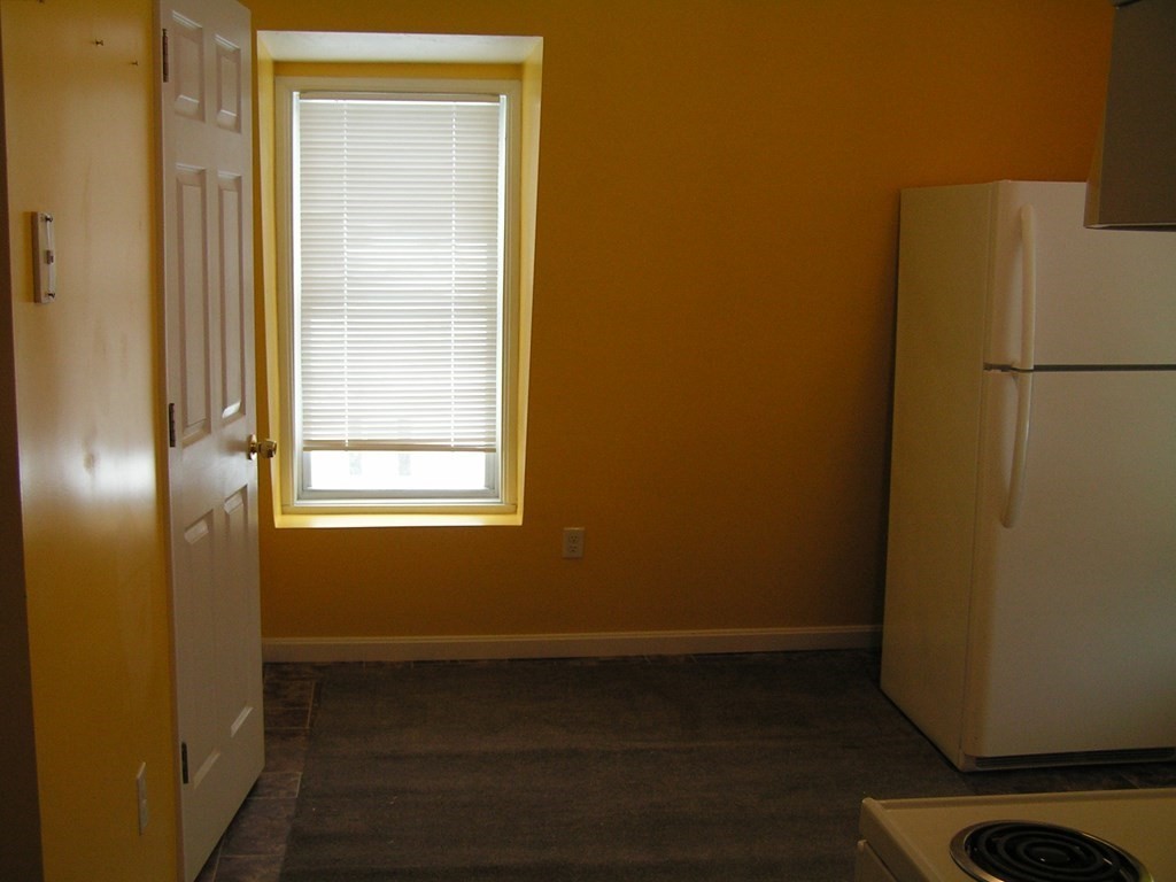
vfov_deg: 37.7
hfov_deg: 49.0
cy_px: 441
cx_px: 588
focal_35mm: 38
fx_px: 1291
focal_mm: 6.3
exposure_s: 1/40
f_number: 2.8
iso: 80
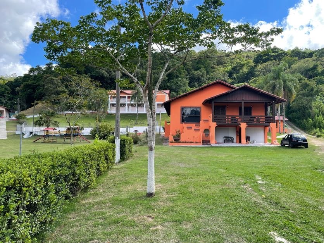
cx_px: 162
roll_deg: -0.4
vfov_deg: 53.1
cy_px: 122
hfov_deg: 67.3
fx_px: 243
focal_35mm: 26
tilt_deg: +3.7
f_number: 1.6
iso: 32
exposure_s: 1/932
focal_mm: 4.2
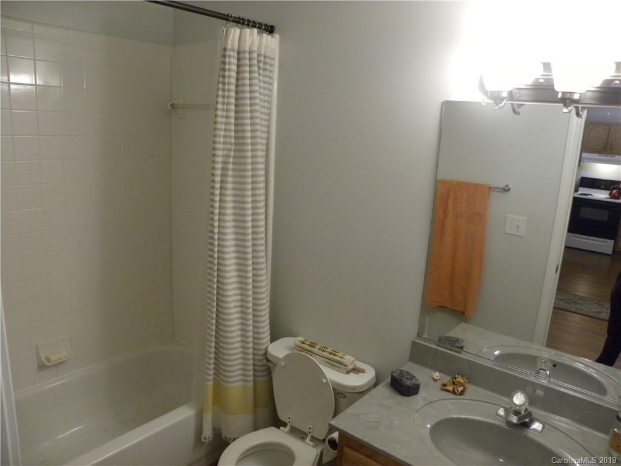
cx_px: 310
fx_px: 466
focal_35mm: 26
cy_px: 233
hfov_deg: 67.3
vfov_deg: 53.1
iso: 400
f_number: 2.8
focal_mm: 4.6
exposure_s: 1/64
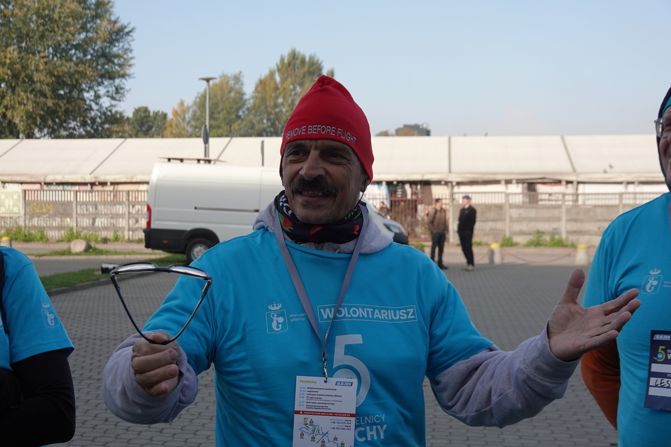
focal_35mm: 56
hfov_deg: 35.7
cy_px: 224
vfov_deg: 24.2
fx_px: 1043
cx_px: 336
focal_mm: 20.69
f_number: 4
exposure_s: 1/500
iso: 100
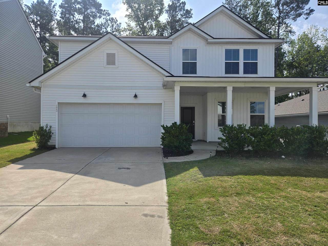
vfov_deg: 58.9
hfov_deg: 73.9
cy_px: 123
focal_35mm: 23
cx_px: 164
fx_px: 218
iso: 32
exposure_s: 1/2921
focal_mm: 5.4
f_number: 1.8
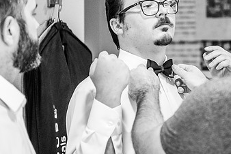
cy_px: 30
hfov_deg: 17.0
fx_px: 771
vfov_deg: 11.4
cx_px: 165
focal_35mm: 120
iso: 1250
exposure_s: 1/100
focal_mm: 70
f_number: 2.8
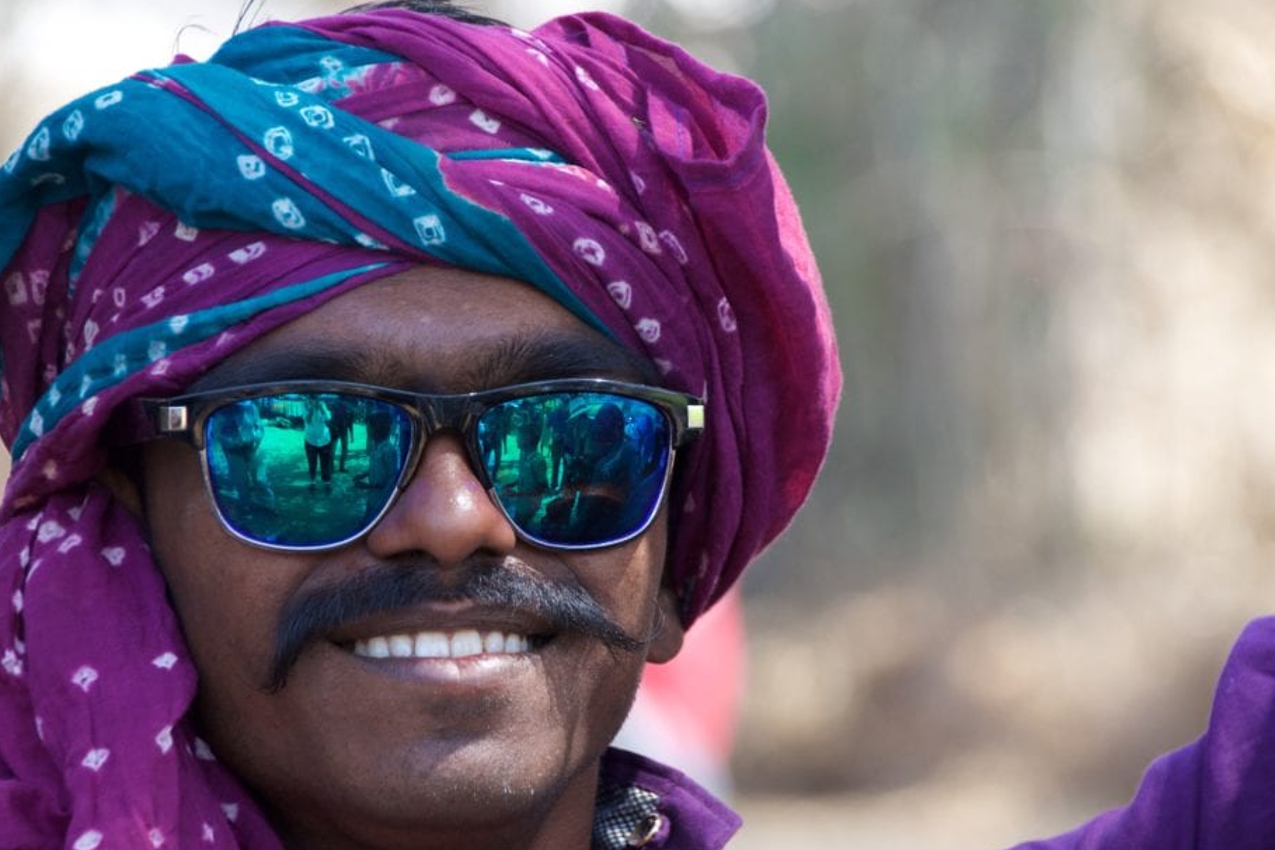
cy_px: 458
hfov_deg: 6.6
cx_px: 591
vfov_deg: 4.4
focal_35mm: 313
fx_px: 11069
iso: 800
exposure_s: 1/320
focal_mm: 185
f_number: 6.3
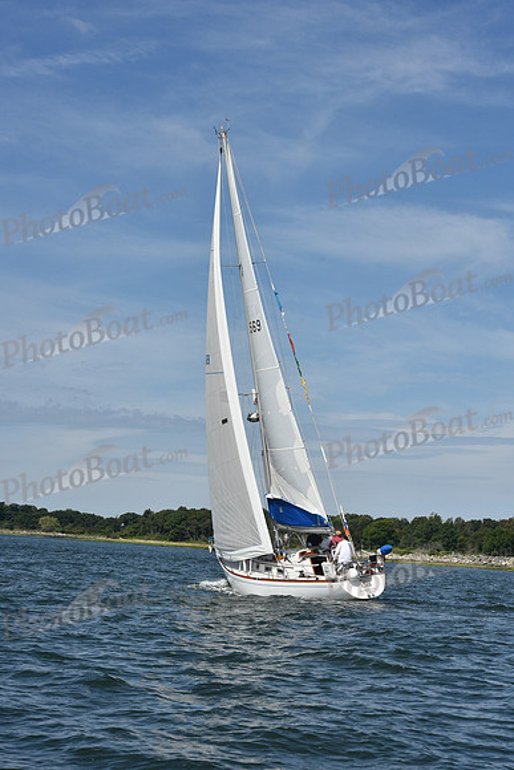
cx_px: 257
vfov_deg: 28.8
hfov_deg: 19.5
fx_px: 1498
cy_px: 385
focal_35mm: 70
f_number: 11
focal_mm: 70
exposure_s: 1/1000
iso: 320
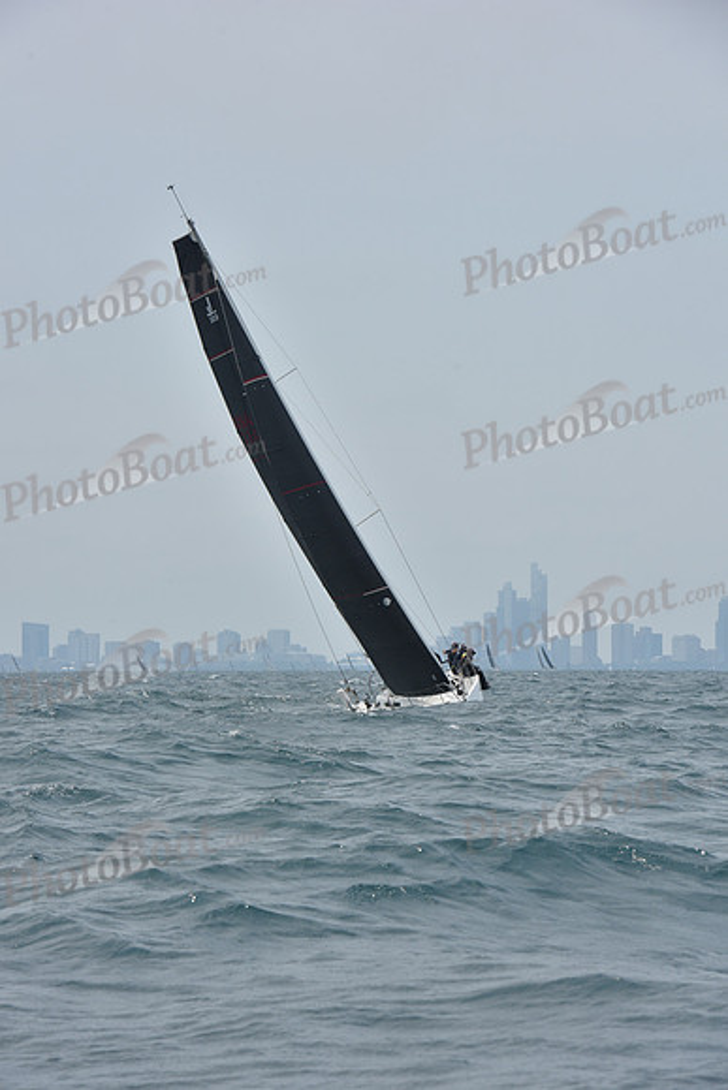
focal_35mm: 160
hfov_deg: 8.6
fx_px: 4850
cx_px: 364
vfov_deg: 12.8
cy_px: 545
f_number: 11
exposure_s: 1/800
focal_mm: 160
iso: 250
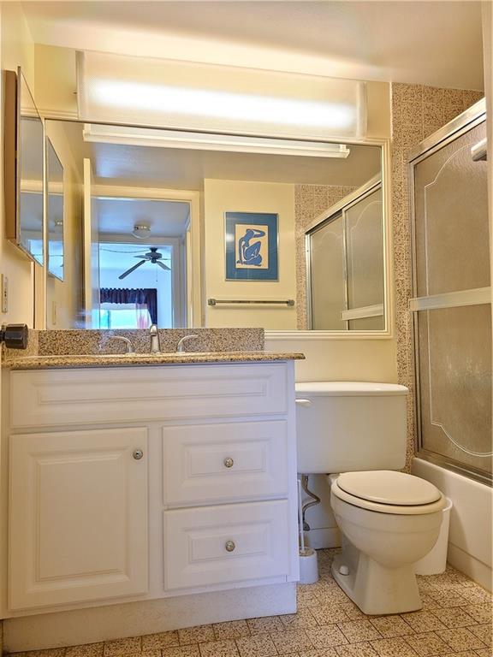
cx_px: 246
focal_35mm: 26
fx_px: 494
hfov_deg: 53.1
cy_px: 328
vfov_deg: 67.3
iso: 125
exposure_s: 1/59
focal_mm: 5.4
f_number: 1.8
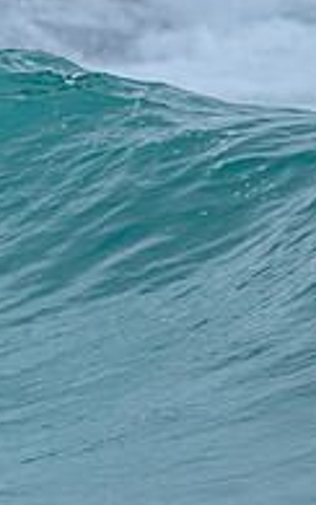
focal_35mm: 3334
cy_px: 133
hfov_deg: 0.4
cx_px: -652
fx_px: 45906
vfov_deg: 0.6
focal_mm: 800
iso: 400
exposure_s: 1/2500
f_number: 6.3
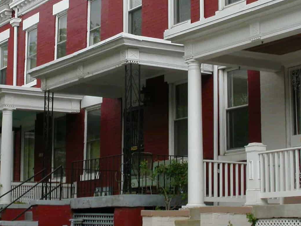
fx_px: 861
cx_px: 117
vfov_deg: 14.8
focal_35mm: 99
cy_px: 41
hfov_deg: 19.8
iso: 100
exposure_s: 1/335
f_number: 5.8
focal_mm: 10.6
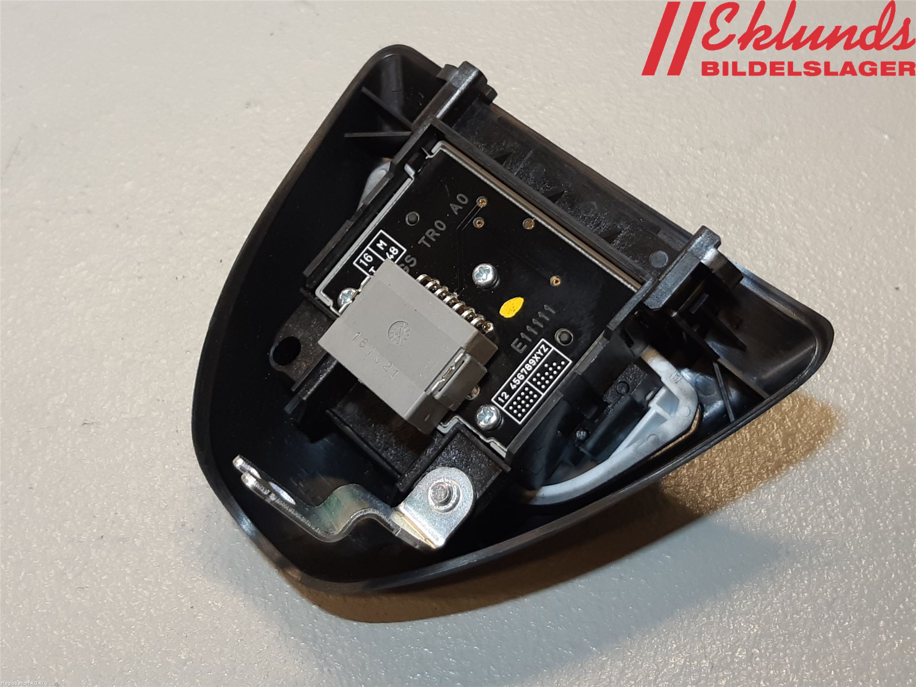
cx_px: 458
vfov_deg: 53.1
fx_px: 688
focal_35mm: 26
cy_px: 344
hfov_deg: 67.3
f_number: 1.7
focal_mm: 3.93
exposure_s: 1/50
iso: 50
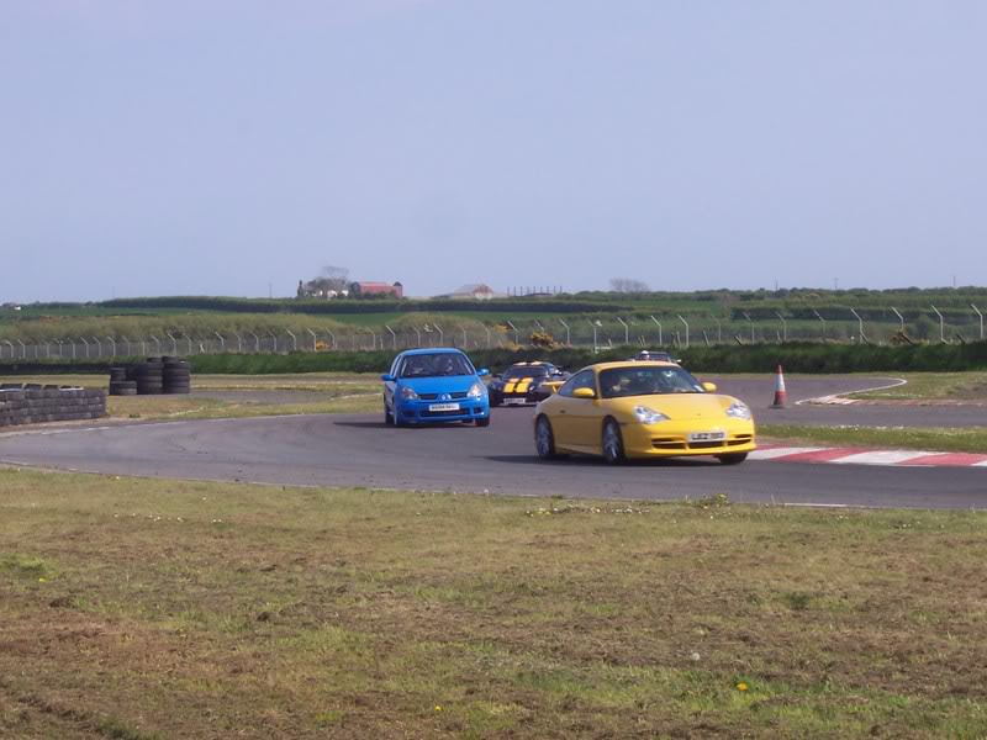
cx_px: 494
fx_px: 3165
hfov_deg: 17.7
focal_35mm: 111
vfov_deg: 13.3
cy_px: 370
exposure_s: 1/250
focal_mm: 16.8
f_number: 9.5
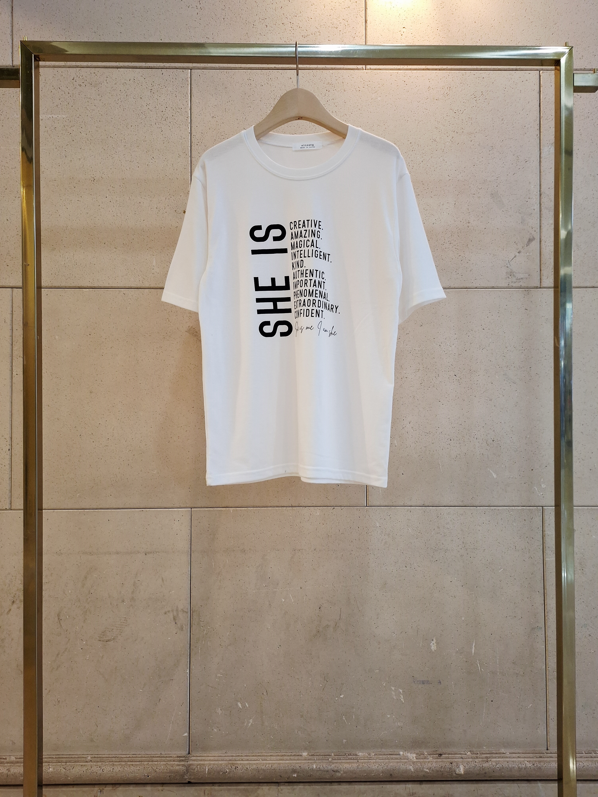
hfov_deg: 54.9
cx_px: 299
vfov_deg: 69.4
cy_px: 398
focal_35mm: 25
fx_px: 576
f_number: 1.8
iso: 160
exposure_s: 1/120
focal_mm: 5.23
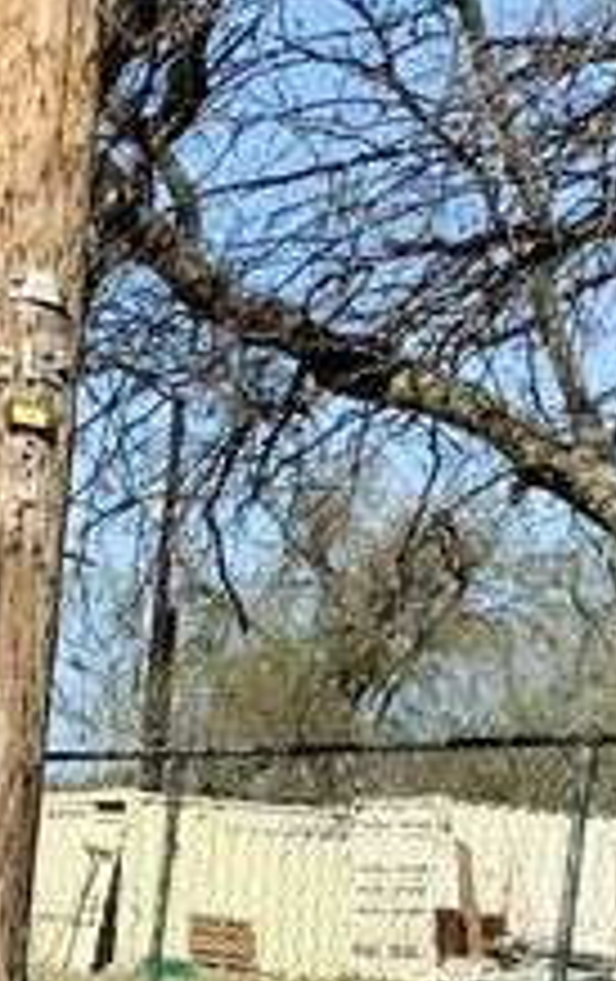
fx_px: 4067
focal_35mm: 152
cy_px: 981
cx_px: -130
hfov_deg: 8.6
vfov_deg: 13.6
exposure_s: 1/2427
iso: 16
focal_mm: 3
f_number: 1.8
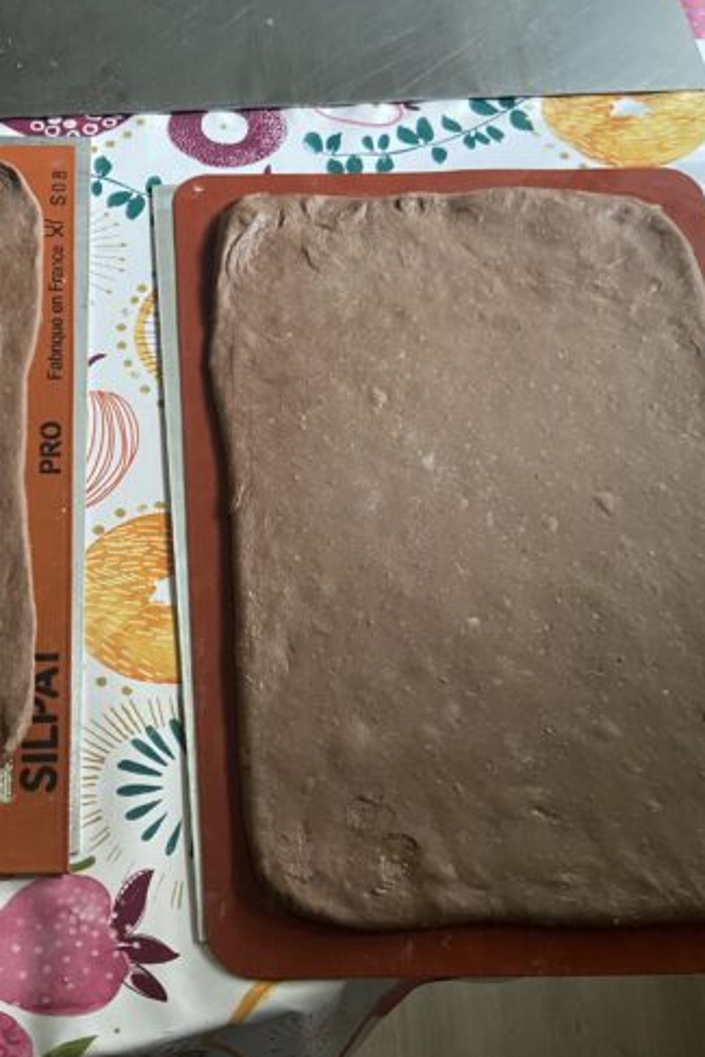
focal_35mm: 37
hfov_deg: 34.8
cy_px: 521
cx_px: 133
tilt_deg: -66.7
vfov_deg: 51.9
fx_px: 1086
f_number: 1.8
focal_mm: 4.25
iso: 640
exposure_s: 1/34
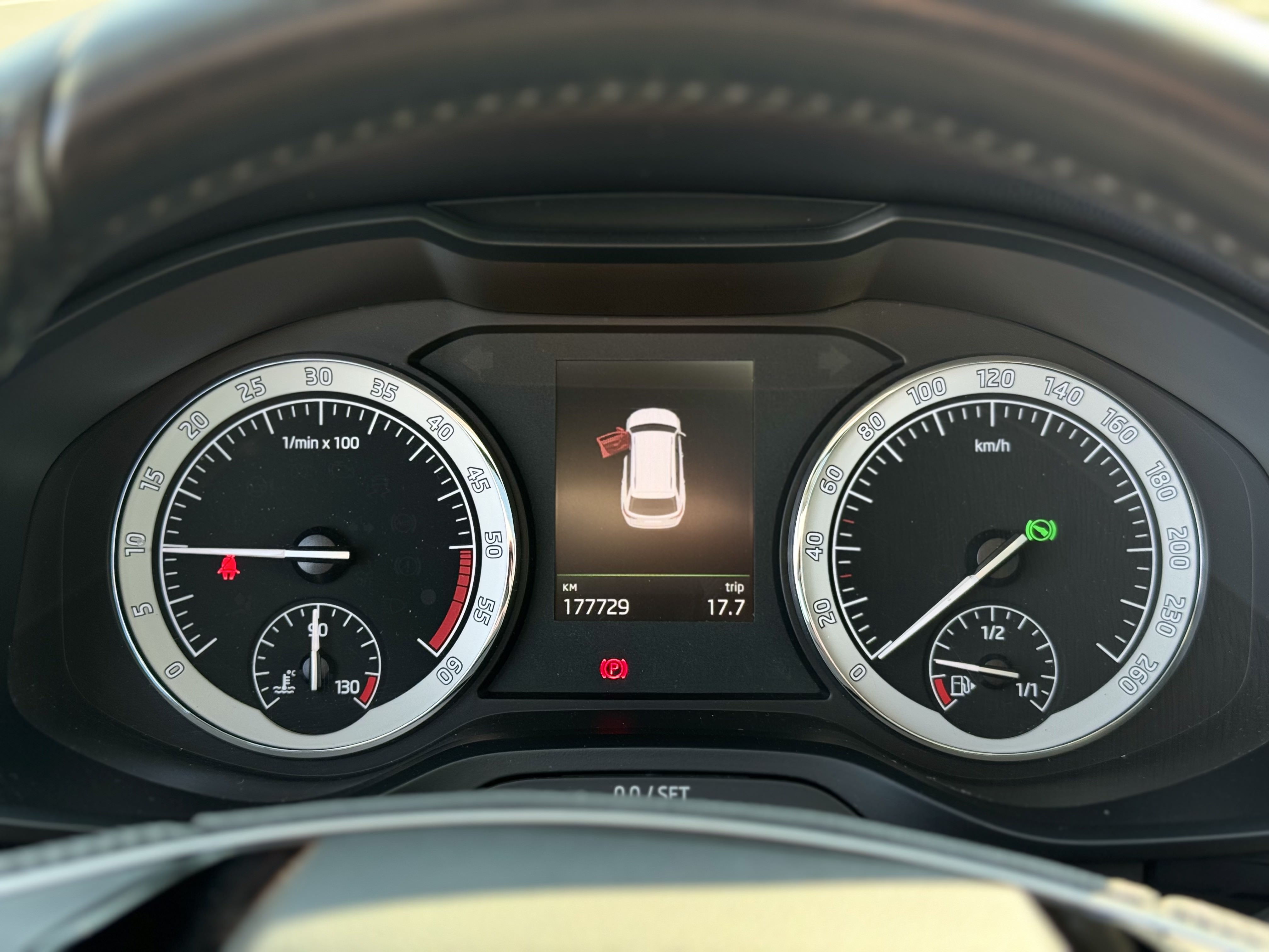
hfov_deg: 39.7
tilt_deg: -19.6
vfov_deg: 30.3
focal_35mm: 48
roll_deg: +1.3
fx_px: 1760
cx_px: 634
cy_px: 476
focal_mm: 6.76
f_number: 1.78
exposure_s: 1/169
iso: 64
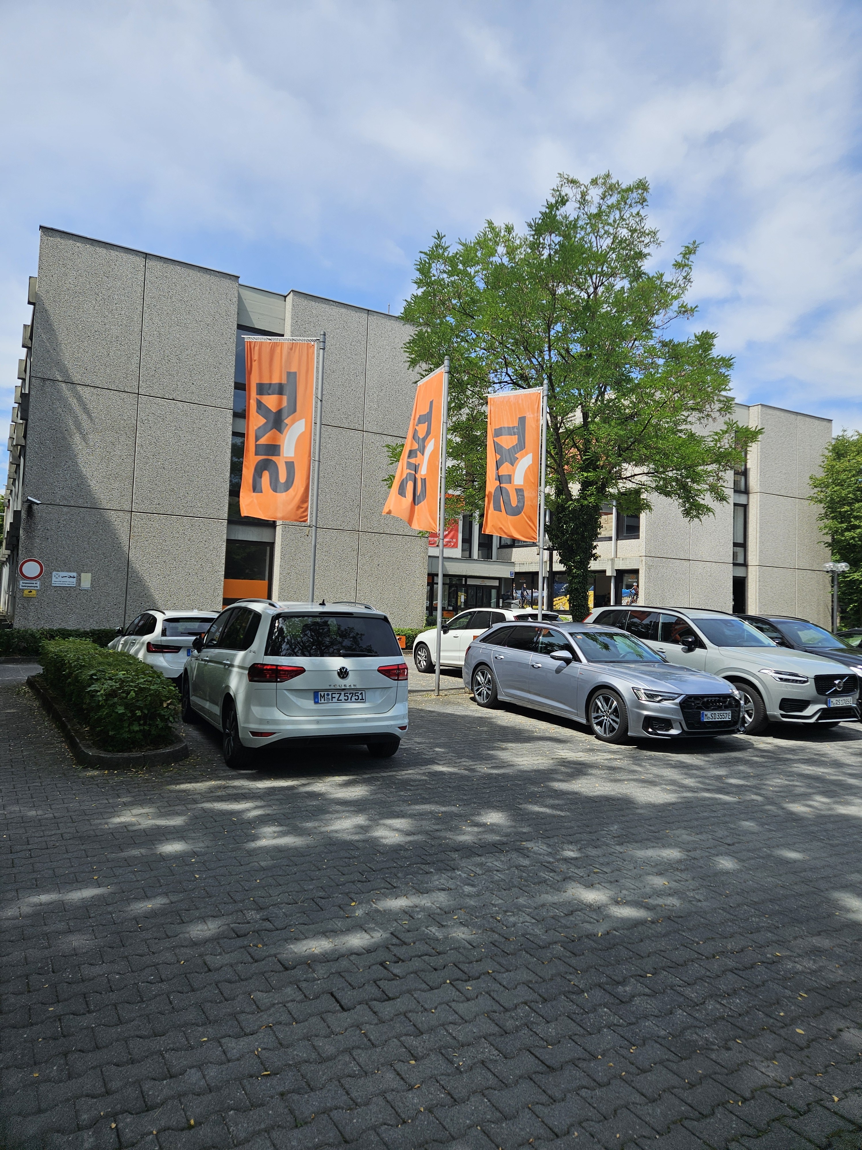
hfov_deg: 58.9
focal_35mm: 23
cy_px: 575
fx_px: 764
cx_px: 431
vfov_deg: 73.9
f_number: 1.8
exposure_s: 1/2000
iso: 25
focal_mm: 5.4
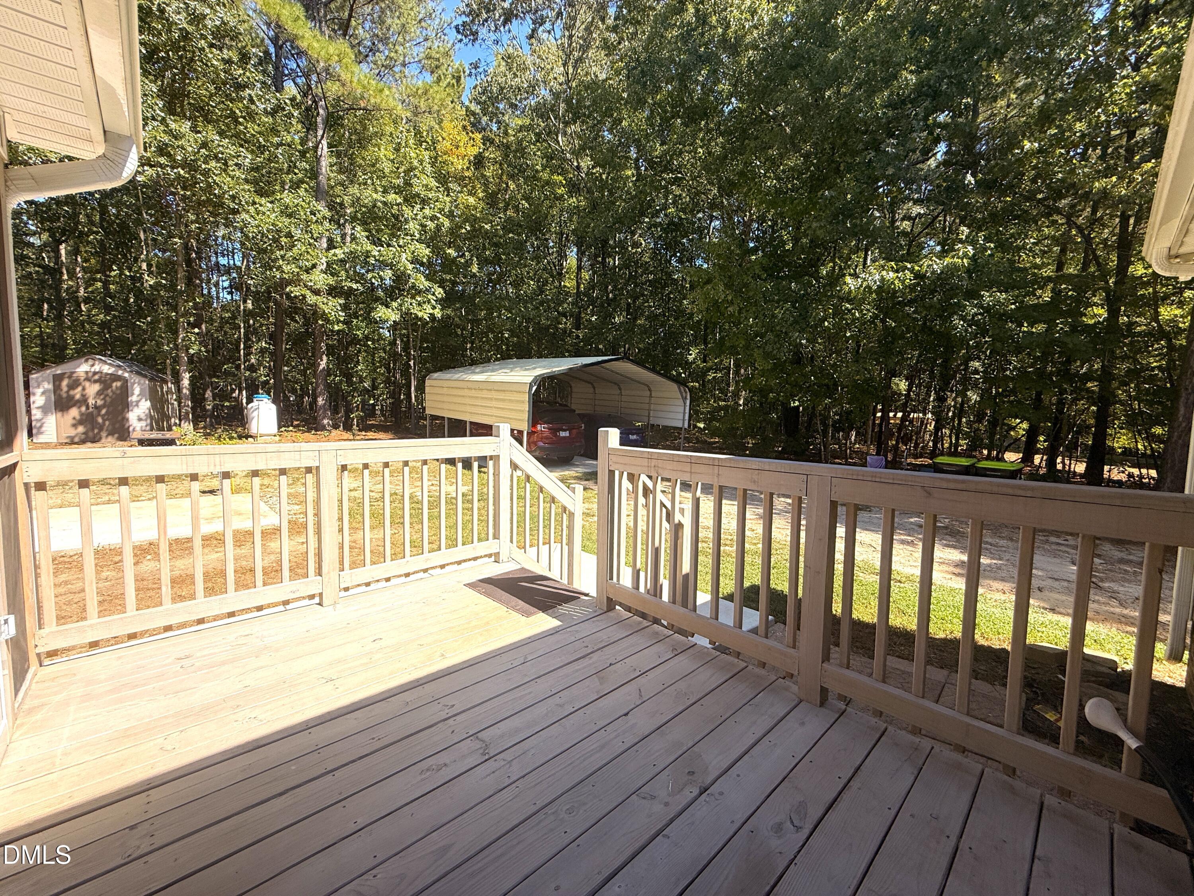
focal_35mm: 14
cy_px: 448
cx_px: 597
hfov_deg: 102.1
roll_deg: -1.2
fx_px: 483
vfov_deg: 85.7
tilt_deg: -2.9
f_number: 2.2
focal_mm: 2.22
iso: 50
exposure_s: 1/1167
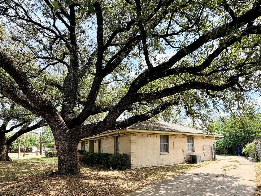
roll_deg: +1.0
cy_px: 126
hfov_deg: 78.7
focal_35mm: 21
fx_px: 158
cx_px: 145
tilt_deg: +7.9
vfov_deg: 62.3
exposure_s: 1/638
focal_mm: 2.22
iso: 40
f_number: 2.2
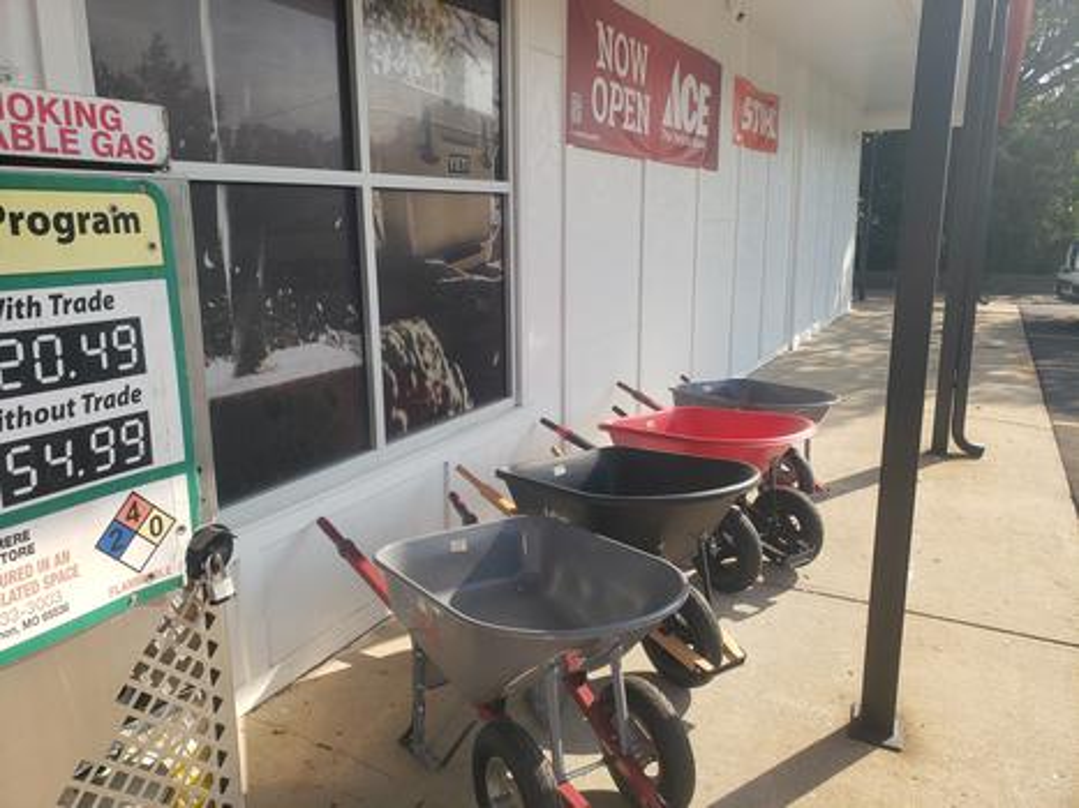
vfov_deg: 53.0
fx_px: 810
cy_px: 404
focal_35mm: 26
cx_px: 540
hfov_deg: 67.3
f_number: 2.4
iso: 50
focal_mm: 4.3
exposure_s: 1/750
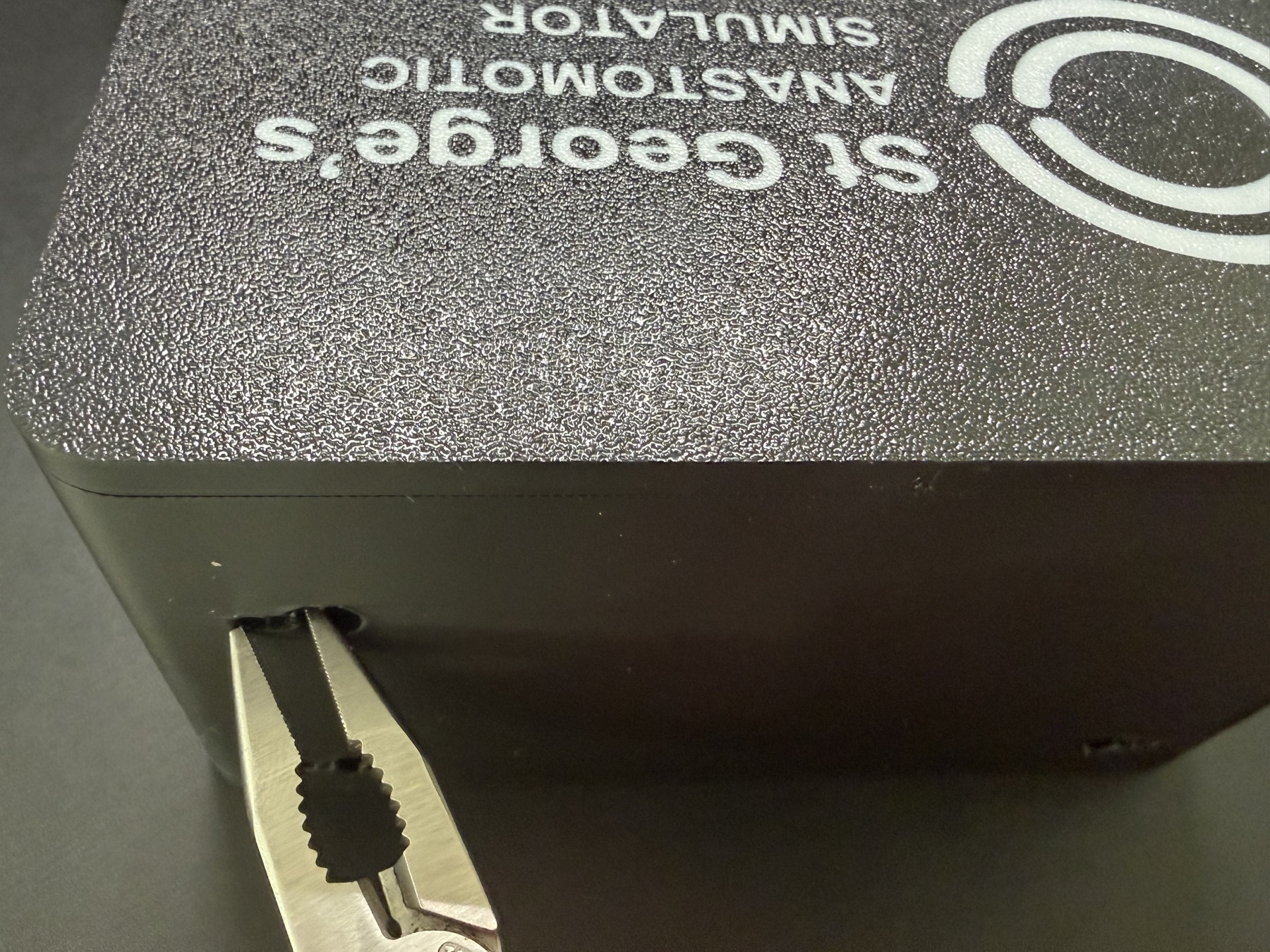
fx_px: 954
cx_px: 635
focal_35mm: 26
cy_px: 476
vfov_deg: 53.1
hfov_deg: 67.3
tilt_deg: -55.4
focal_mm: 2.22
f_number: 2.2
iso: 400
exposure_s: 1/60
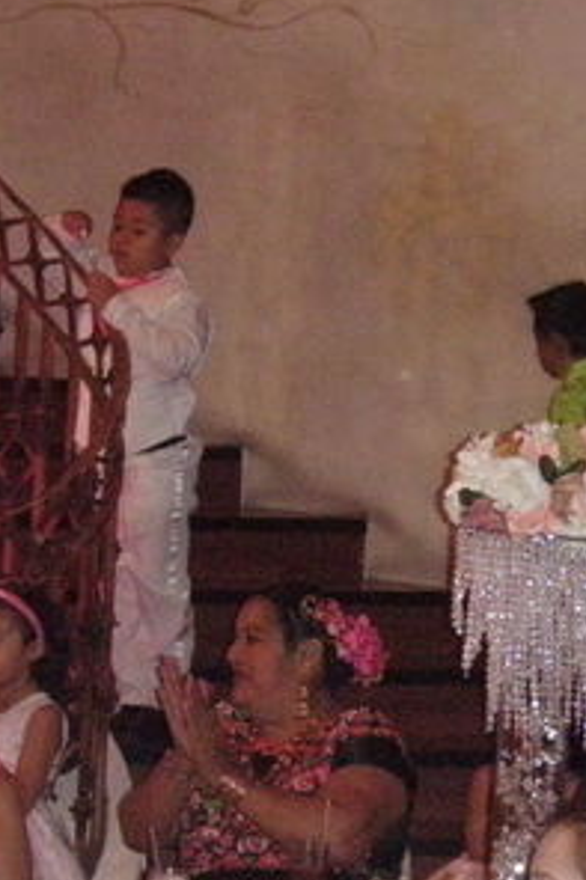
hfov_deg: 9.5
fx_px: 3520
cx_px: 402
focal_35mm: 144
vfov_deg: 14.2
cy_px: 666
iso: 800
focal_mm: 11.45
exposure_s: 1/50
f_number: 4.5
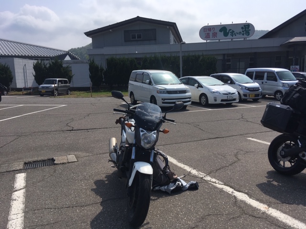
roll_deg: +2.5
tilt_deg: -7.1
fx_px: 256
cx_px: 153
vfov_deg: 48.2
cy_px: 114
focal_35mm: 29
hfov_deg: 61.7
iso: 25
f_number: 2.2
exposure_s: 1/2404
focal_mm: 4.15
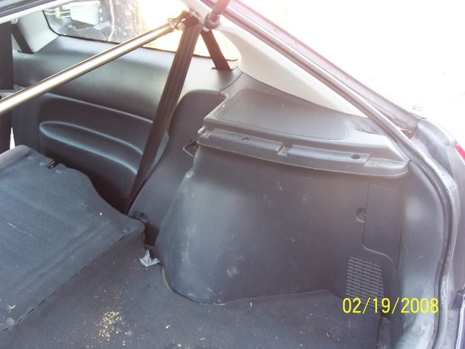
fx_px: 685
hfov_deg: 37.5
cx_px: 232
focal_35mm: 51
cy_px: 174
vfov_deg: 28.6
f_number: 3.2
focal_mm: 8.5
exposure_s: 1/30
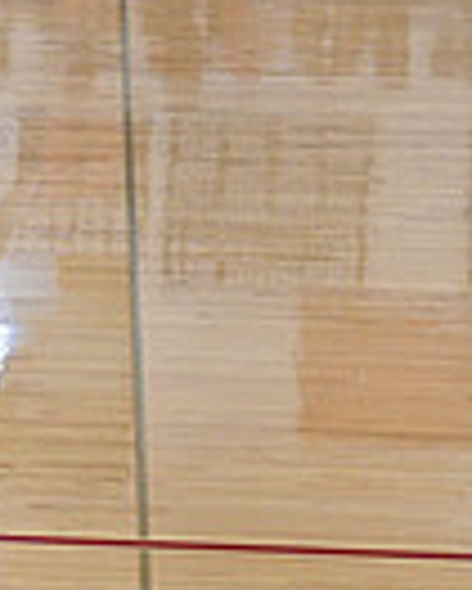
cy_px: -92
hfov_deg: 5.1
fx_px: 5058
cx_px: -809
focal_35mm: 290
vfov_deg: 6.6
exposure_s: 1/400
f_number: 4
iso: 4000
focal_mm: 70
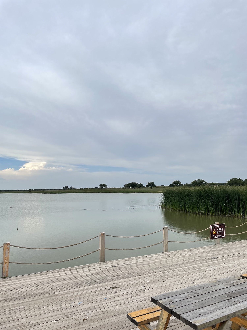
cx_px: 124
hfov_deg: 53.1
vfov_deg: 67.3
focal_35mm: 26
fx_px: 247
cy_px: 165
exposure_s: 1/2882
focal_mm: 4.2
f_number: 1.6
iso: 32
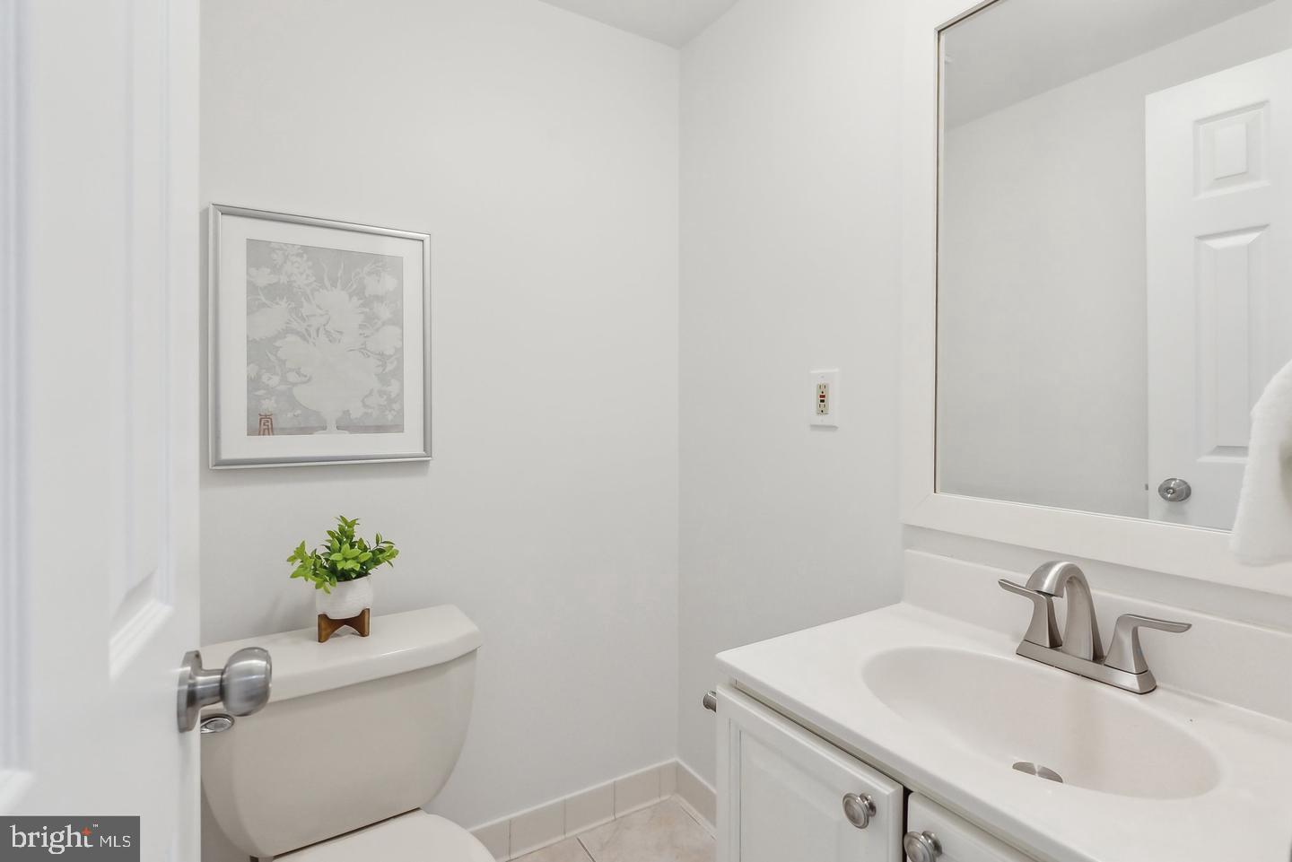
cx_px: 646
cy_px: 431
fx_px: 574
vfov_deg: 73.8
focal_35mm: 16
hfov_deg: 96.7
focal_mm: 16
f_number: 9
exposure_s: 1/60
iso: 1000
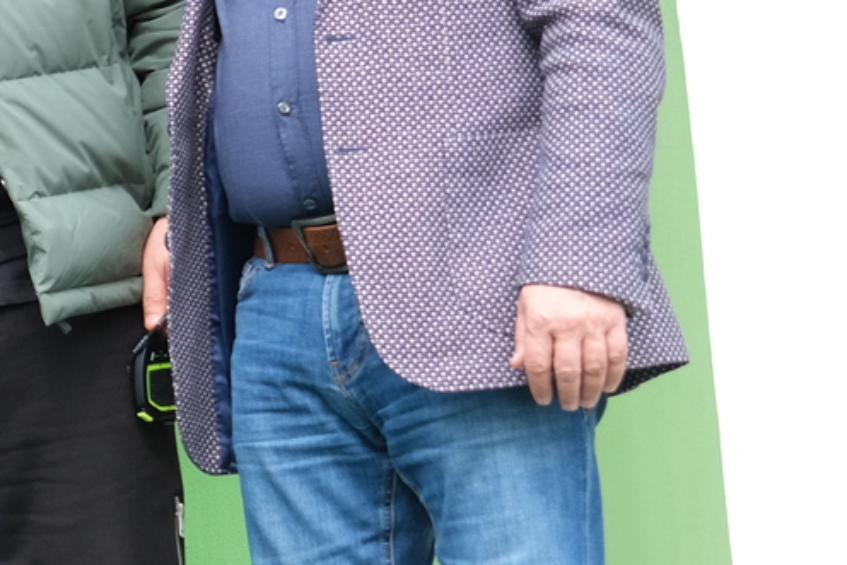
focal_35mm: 151
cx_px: -482
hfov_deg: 12.8
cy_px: 200
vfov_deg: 9.1
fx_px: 3554
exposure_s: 1/500
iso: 500
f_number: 4.5
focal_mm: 26
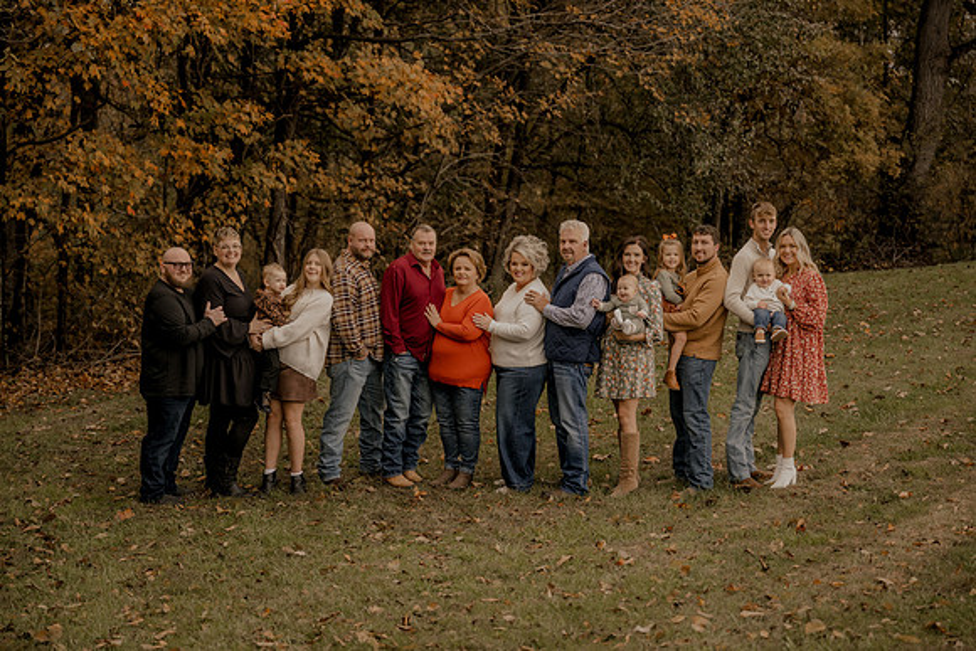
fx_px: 1735
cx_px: 488
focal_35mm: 64
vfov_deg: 21.3
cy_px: 326
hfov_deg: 31.4
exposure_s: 1/125
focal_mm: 64
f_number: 2.8
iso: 250
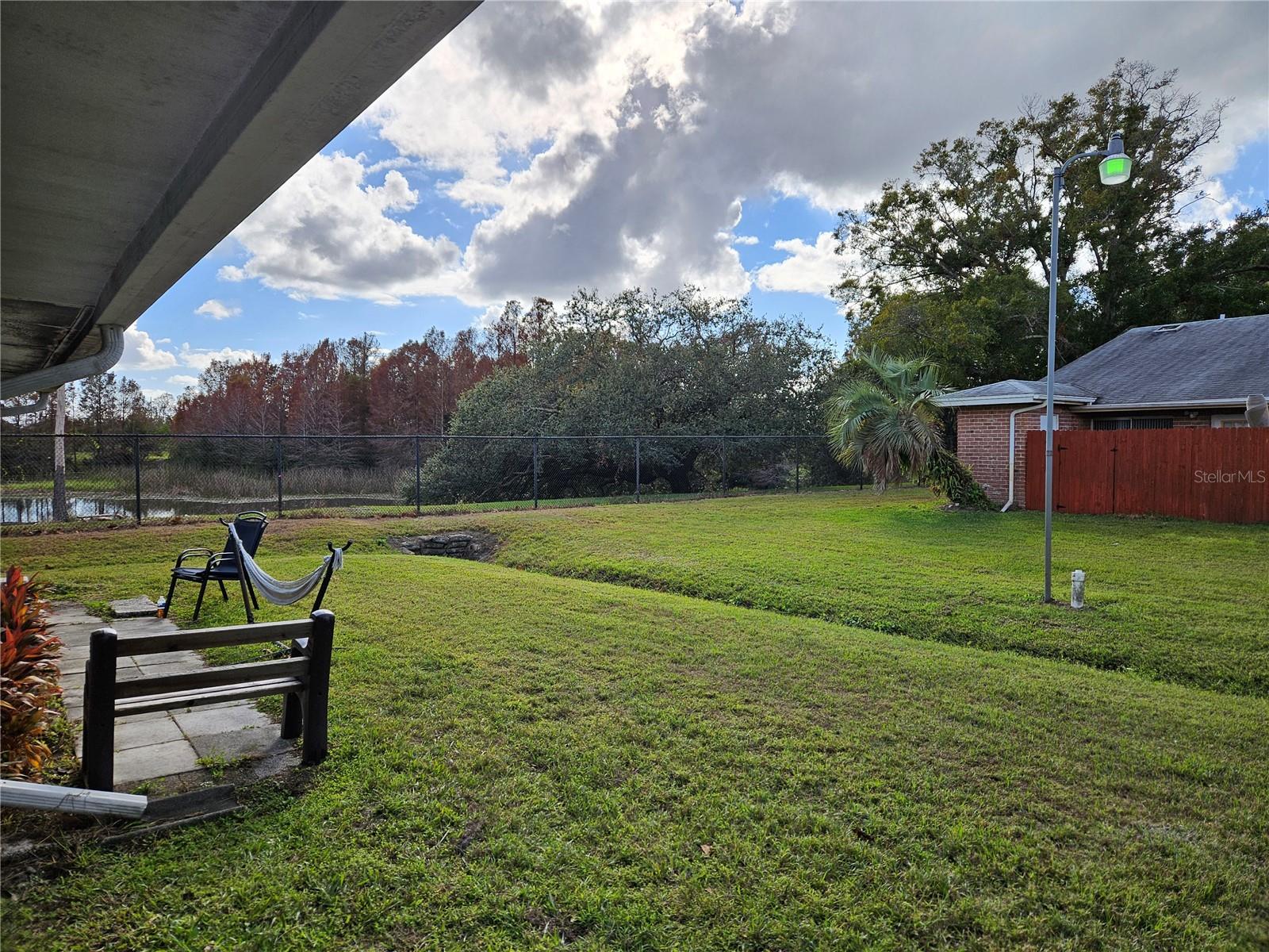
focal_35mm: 23
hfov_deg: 73.9
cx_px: 634
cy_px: 476
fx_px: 843
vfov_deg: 58.9
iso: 25
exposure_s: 1/1258
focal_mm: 5.4
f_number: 1.8
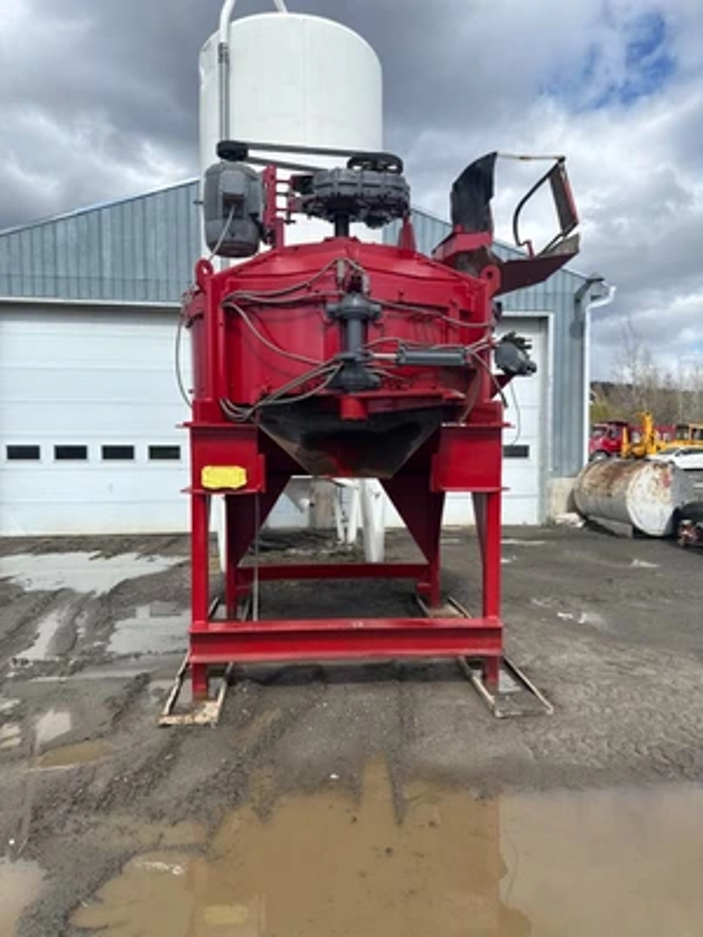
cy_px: 468
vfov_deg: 71.6
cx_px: 352
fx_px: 650
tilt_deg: -4.1
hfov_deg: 56.8
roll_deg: +0.0
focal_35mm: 24
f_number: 1.78
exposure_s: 1/4405
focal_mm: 6.76
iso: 80
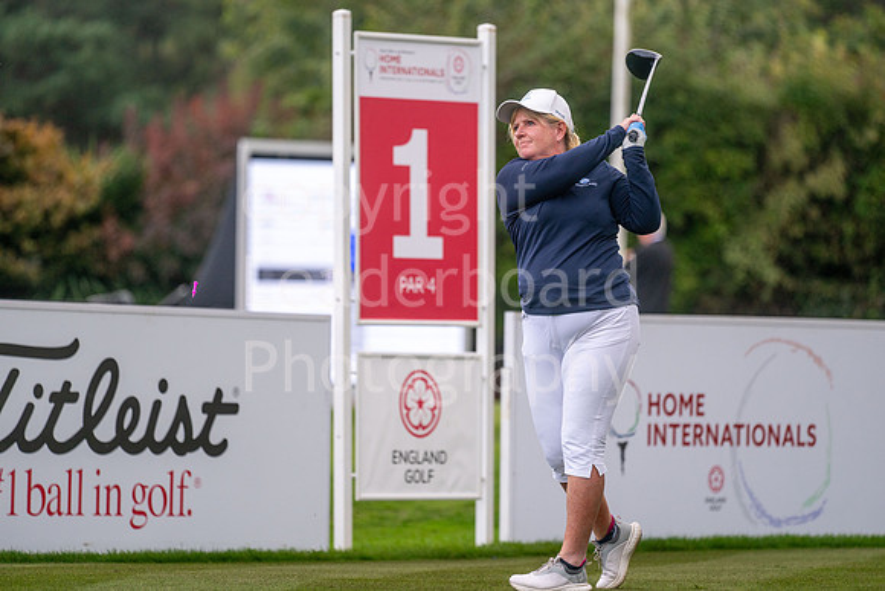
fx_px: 7376
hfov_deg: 6.9
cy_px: 296
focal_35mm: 300
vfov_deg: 4.6
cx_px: 442
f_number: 4.5
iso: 400
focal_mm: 300
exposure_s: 1/1600
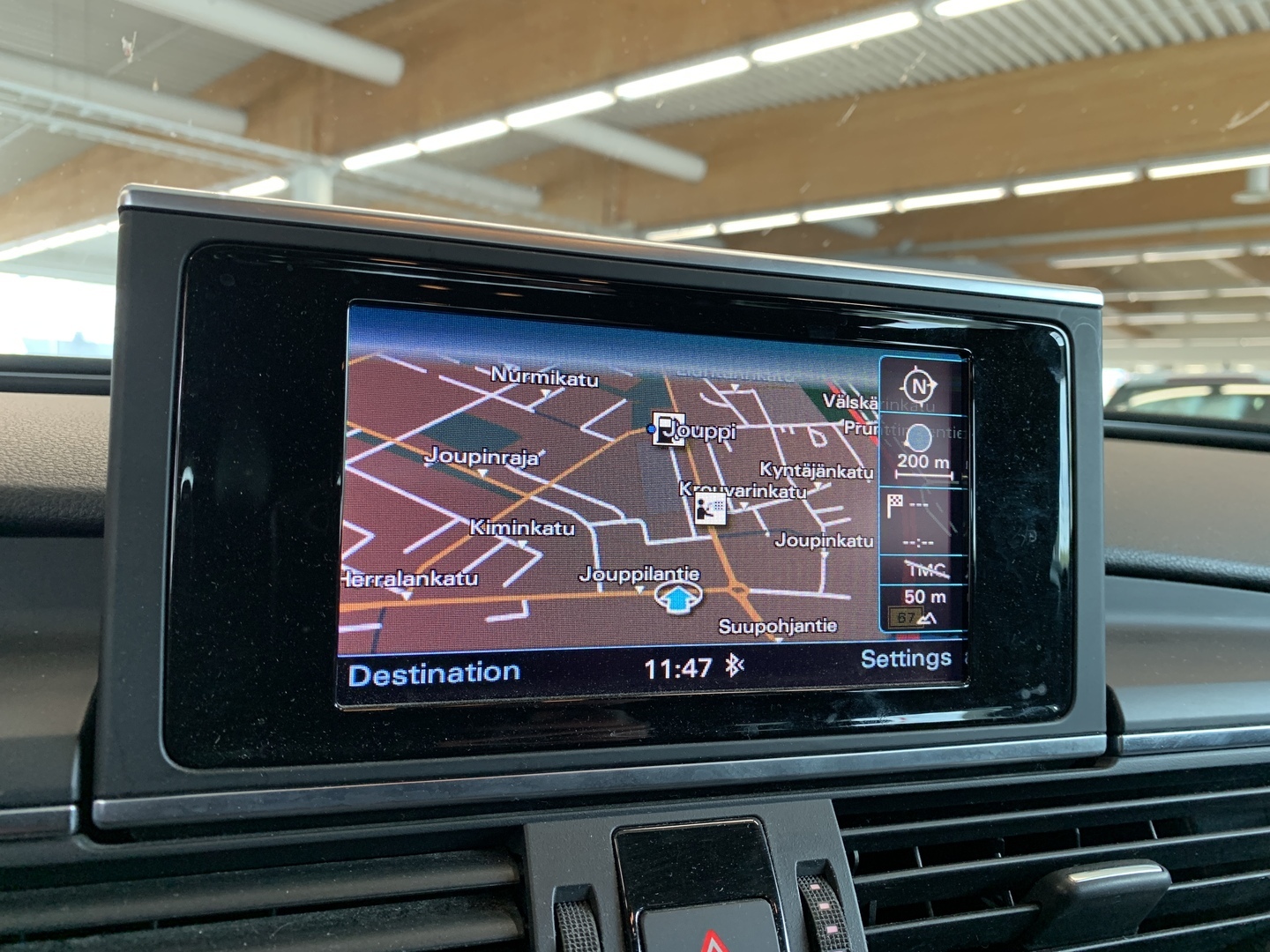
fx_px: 954
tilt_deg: -3.7
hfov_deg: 67.3
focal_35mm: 26
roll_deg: -2.0
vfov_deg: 53.1
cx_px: 635
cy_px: 476
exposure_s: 1/60
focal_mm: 4.25
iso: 100
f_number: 1.8
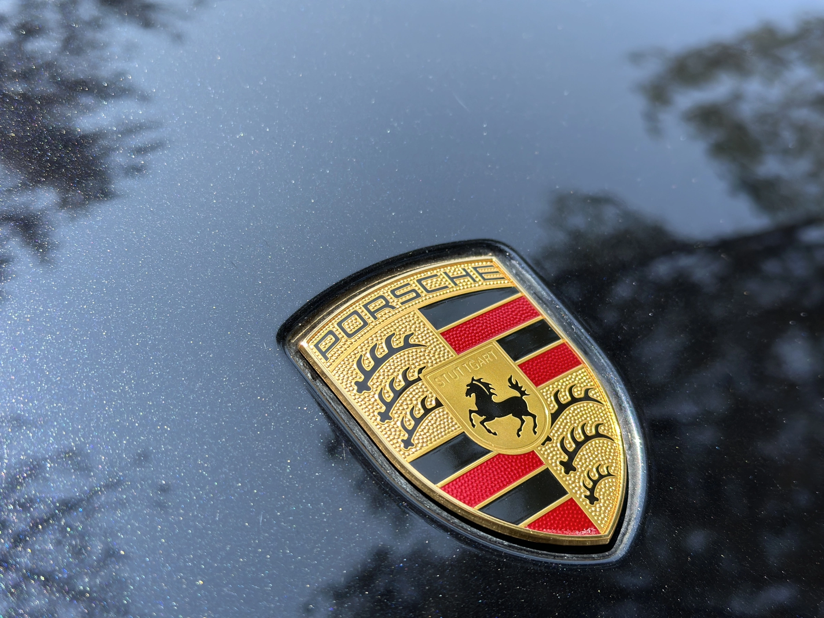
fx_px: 1143
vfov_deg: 30.3
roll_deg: +6.0
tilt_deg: -27.2
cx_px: 412
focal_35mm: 48
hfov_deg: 39.7
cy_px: 309
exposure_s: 1/1565
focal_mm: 6.86
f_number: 1.78
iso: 80
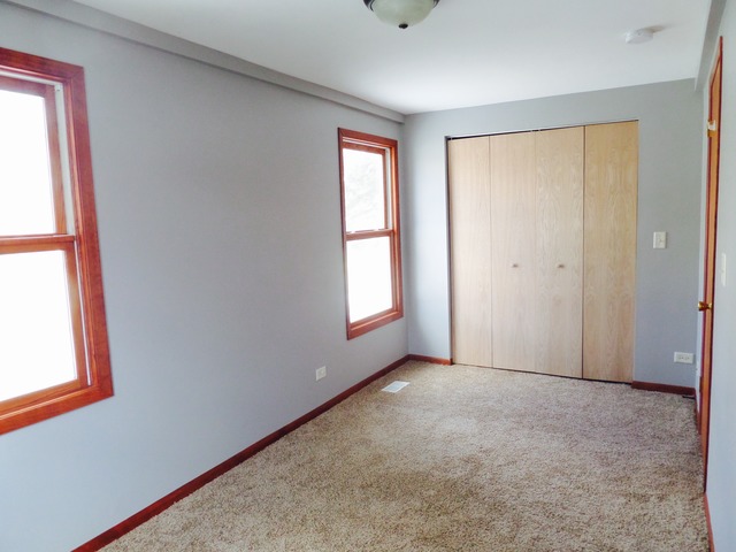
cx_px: 368
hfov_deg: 71.6
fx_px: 510
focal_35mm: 24
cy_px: 276
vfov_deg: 56.8
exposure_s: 1/30
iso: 240
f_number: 3.2
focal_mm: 4
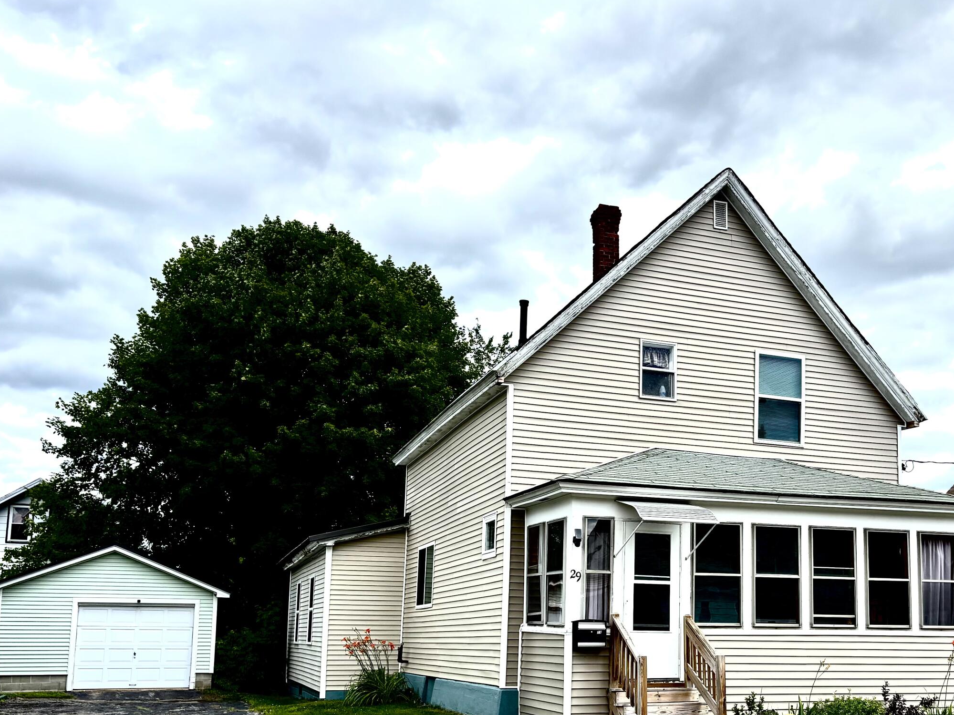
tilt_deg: +6.5
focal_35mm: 39
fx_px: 1075
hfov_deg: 47.0
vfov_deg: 36.3
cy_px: 502
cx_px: 643
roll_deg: -0.6
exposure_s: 1/3534
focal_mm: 5.96
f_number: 1.6
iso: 50
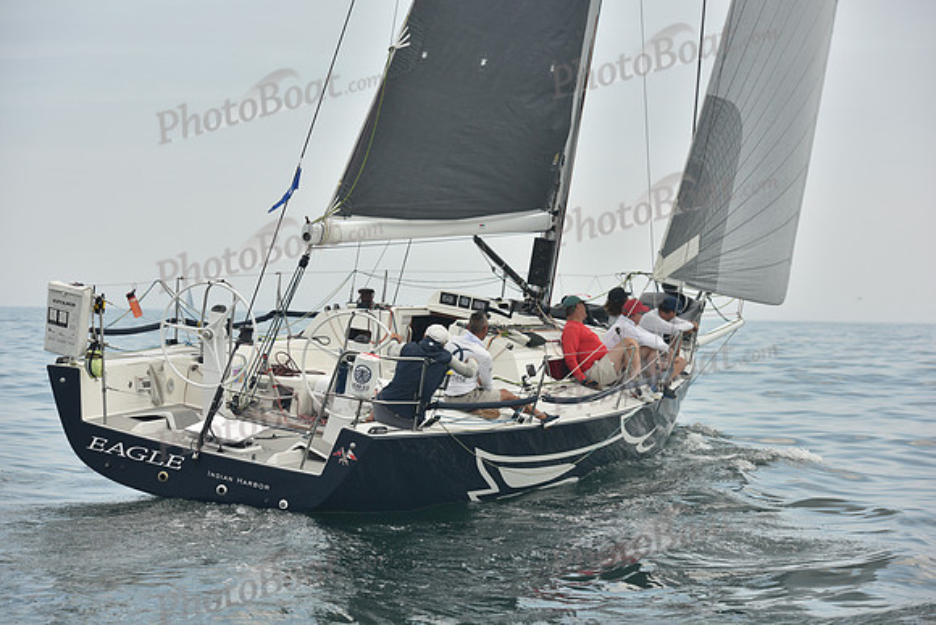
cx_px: 468
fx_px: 3017
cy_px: 312
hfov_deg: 17.6
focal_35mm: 116
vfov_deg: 11.8
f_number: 5.6
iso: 250
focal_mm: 116
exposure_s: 1/640
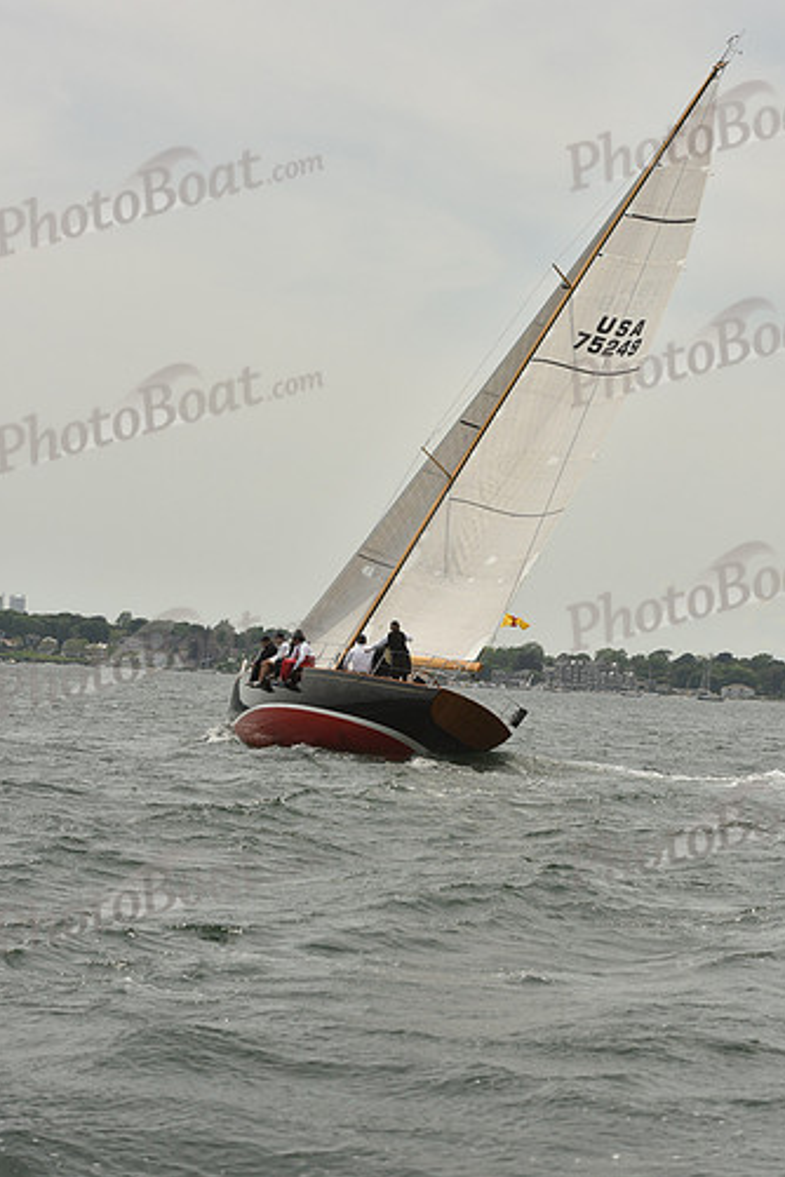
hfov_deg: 16.8
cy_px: 503
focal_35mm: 81
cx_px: 445
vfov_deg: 25.0
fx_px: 2649
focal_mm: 70
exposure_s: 1/3200
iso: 400
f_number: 8
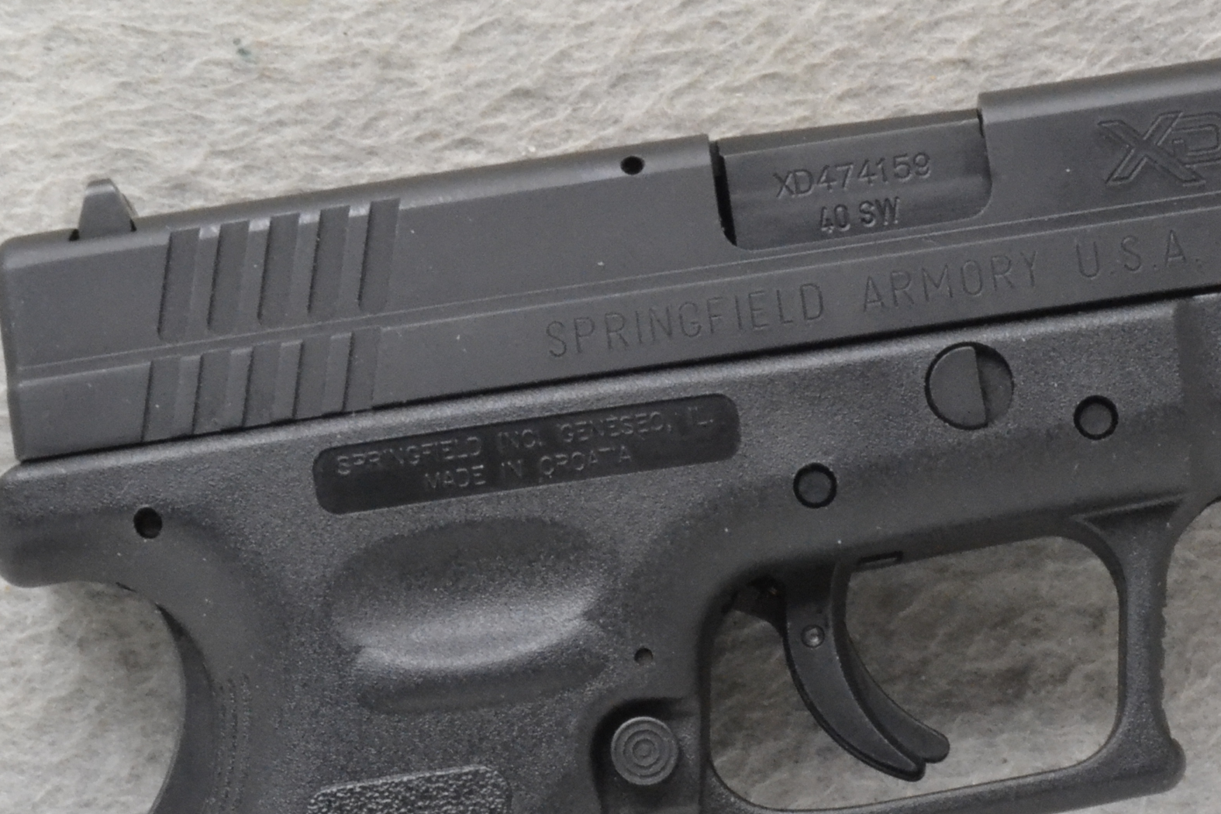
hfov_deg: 13.9
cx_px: 735
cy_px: 765
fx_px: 5023
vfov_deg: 9.2
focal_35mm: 148
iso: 3200
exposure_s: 1/160
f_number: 20
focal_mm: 45
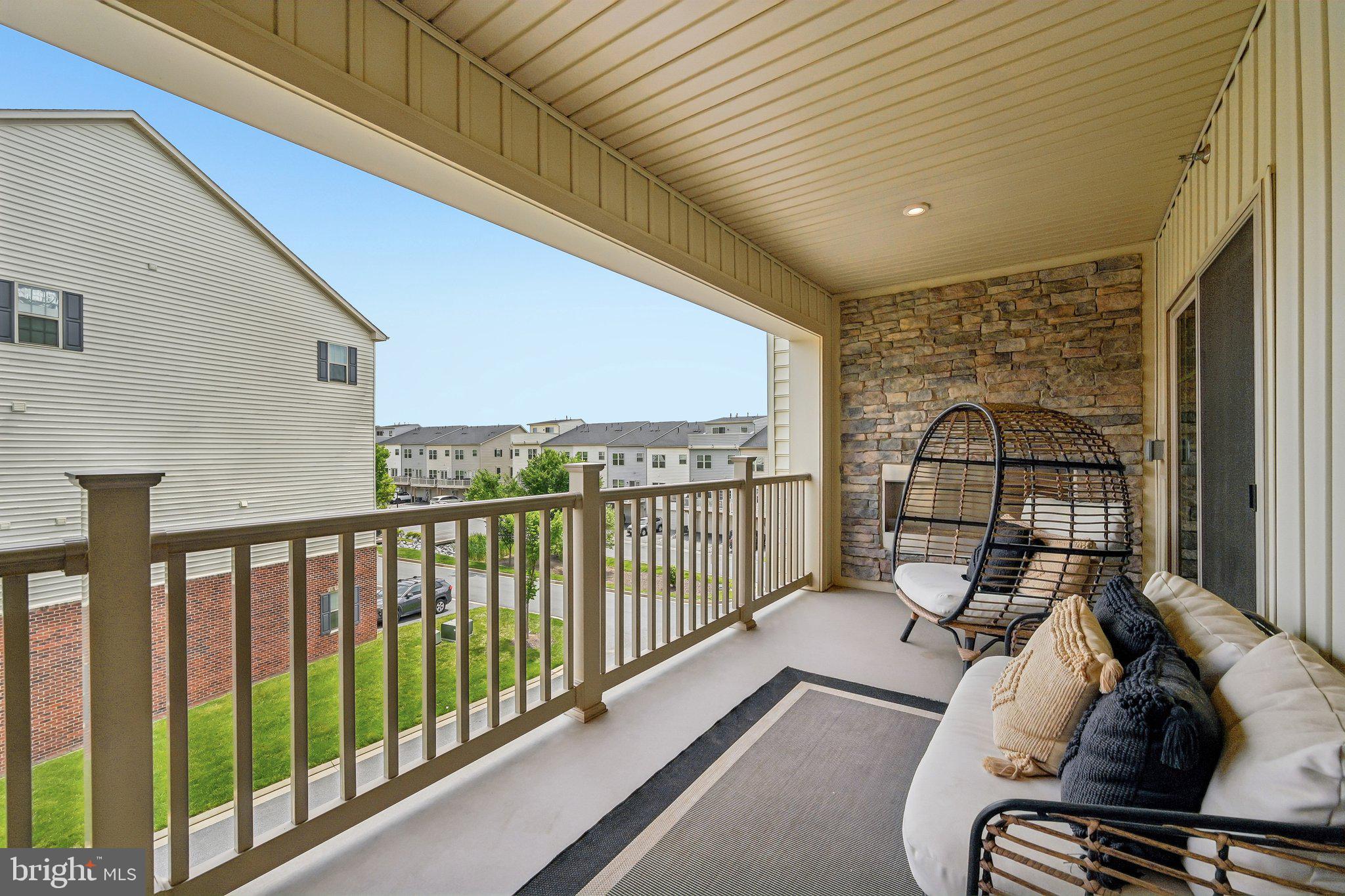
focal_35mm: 14
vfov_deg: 81.2
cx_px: 672
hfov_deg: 104.3
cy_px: 448
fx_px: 523
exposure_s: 1/500
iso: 100
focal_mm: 14
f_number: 8
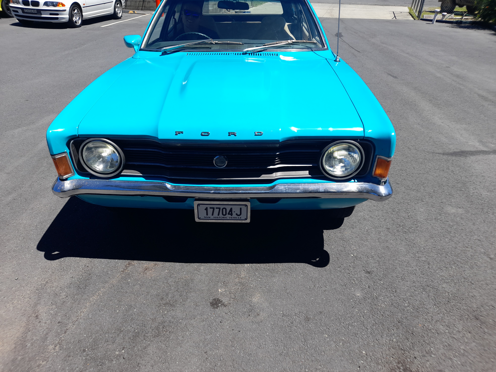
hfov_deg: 69.4
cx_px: 248
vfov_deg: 54.9
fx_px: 358
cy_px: 186
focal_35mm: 25
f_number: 2
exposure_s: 1/681
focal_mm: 4.6
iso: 20
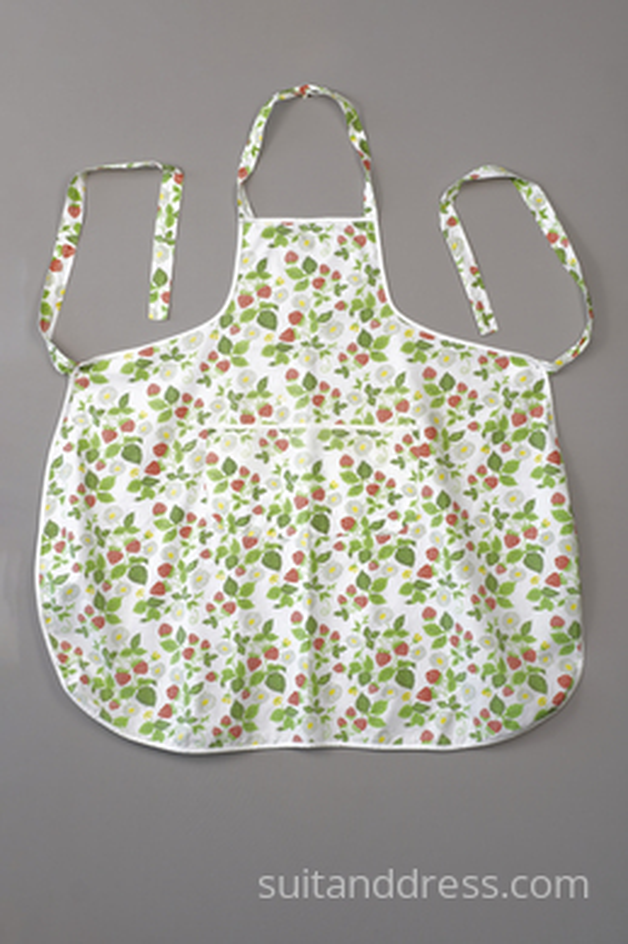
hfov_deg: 28.1
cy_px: 472
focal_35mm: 48
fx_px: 1257
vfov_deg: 41.1
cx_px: 314
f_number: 7.1
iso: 320
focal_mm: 32
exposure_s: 1/40
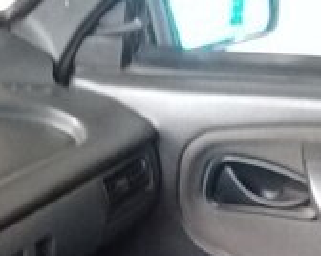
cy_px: 341
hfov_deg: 16.0
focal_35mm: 119
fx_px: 1129
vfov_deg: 12.5
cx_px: 42
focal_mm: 3.3
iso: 320
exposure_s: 1/17
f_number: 2.2
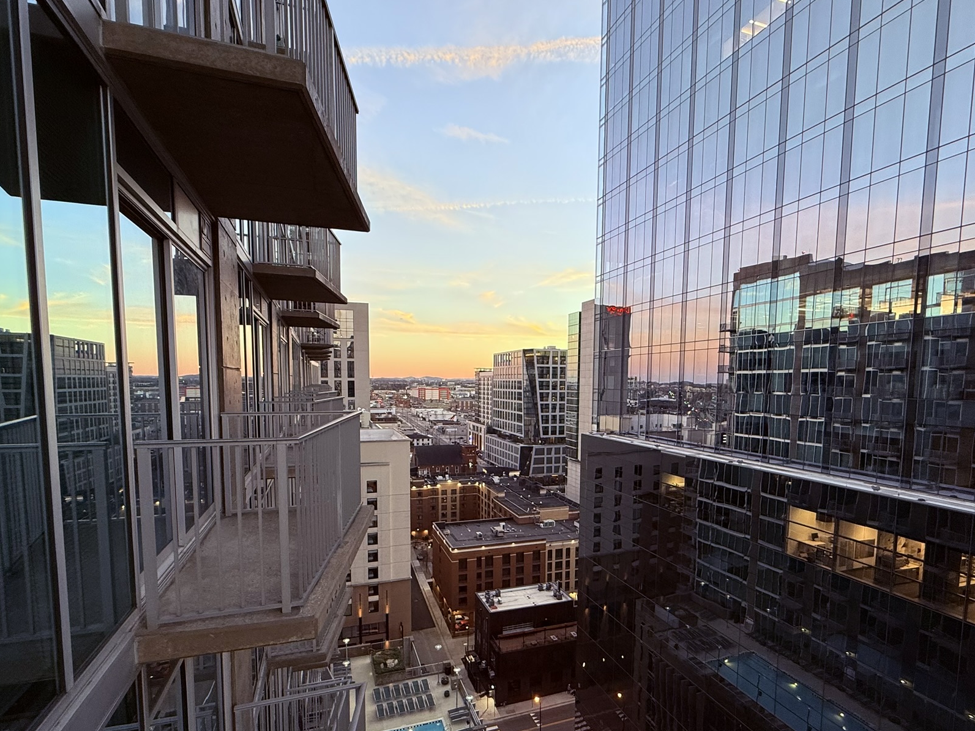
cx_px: 498
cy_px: 426
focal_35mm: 18
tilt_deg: -4.8
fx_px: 507
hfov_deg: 87.7
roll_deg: -0.5
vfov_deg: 71.1
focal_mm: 2.22
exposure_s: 1/120
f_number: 2.2
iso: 160
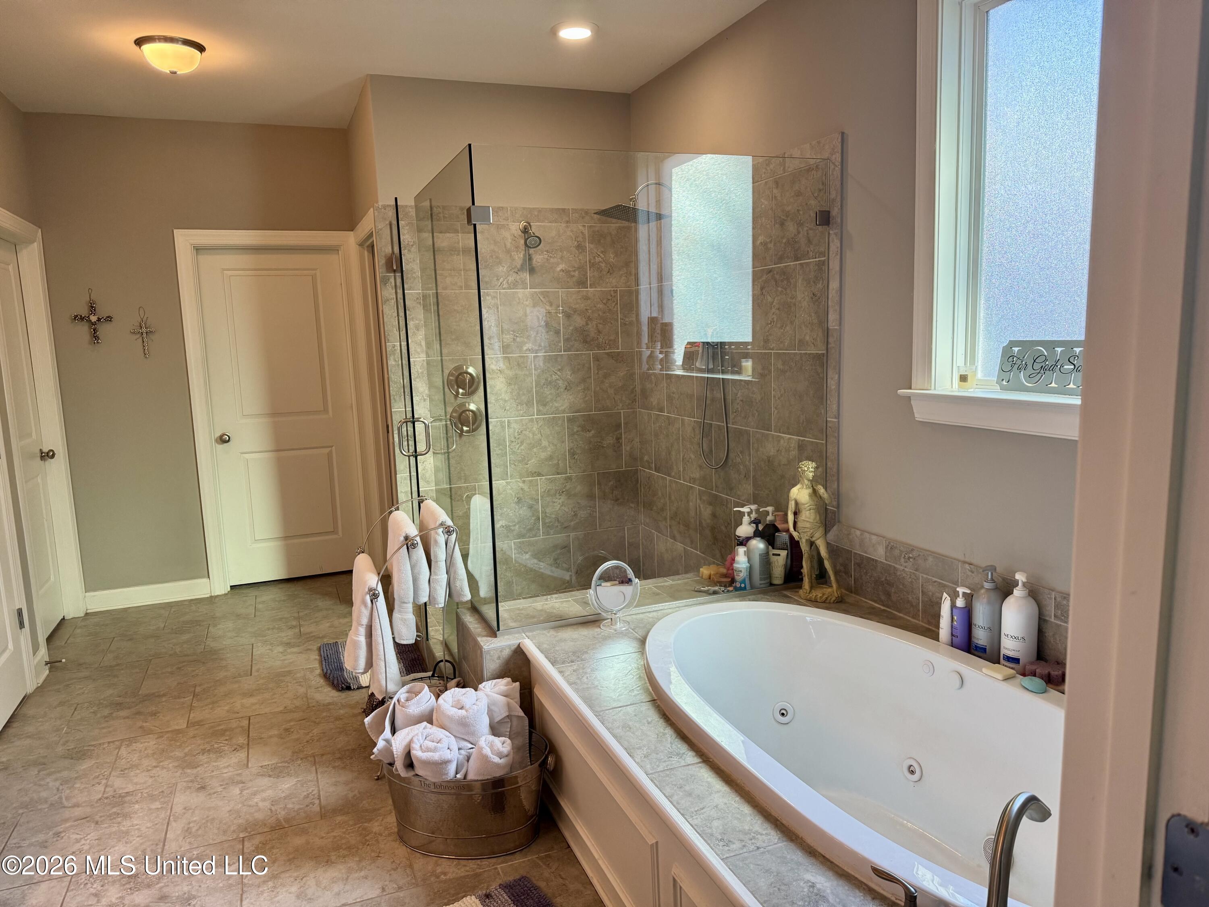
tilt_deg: -8.0
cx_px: 604
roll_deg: +1.9
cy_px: 454
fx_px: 838
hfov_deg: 71.6
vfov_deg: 56.8
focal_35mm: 24
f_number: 1.78
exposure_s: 1/120
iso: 160
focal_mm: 6.76
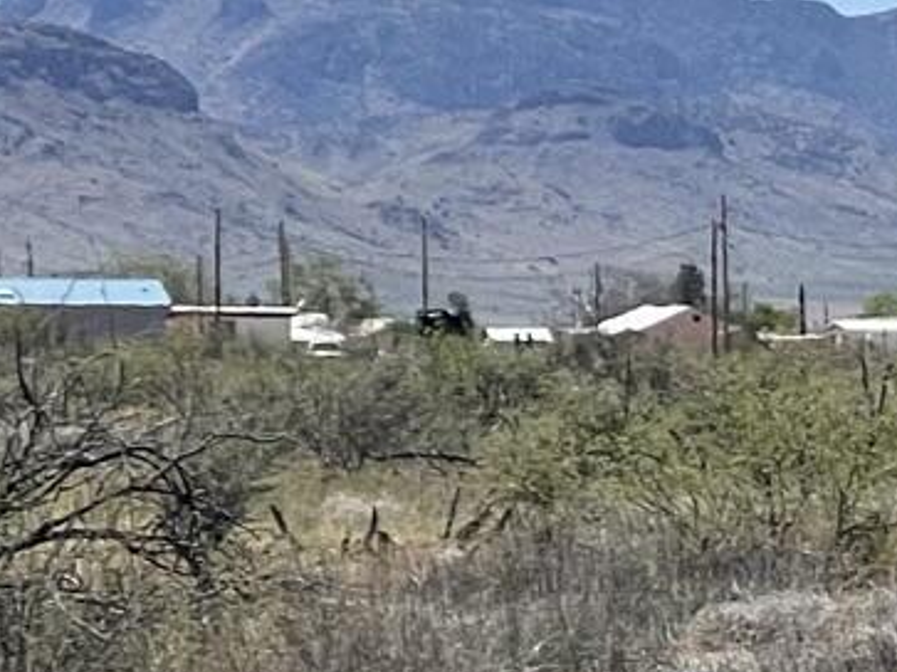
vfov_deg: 4.1
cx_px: 2397
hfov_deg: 5.3
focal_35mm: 361
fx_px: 9351
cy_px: 670
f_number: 2.2
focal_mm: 7.5
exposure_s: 1/1647
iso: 20
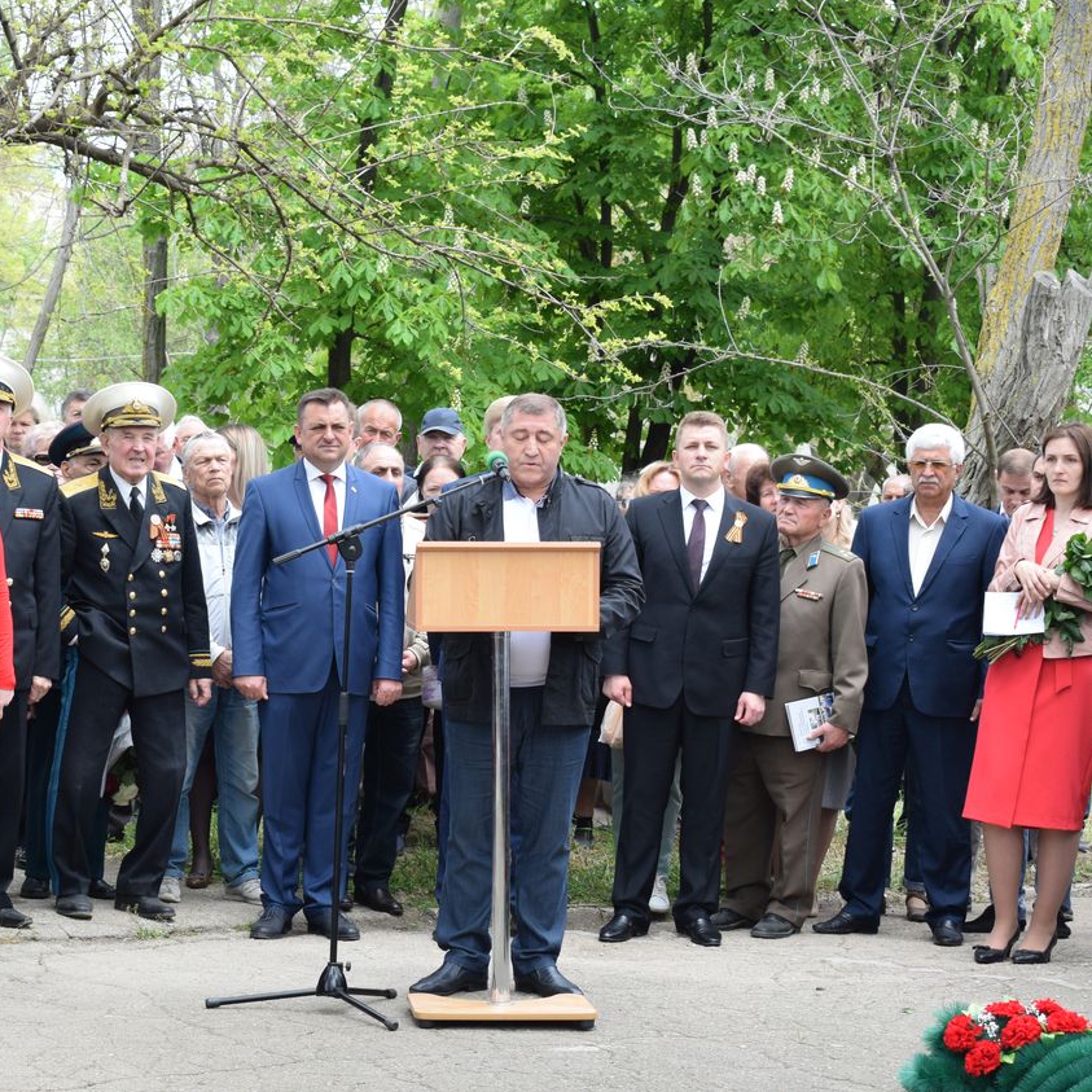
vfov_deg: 19.5
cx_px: 448
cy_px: 543
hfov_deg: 19.5
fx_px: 3176
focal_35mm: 89
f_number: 7.1
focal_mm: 46
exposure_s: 1/200
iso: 400
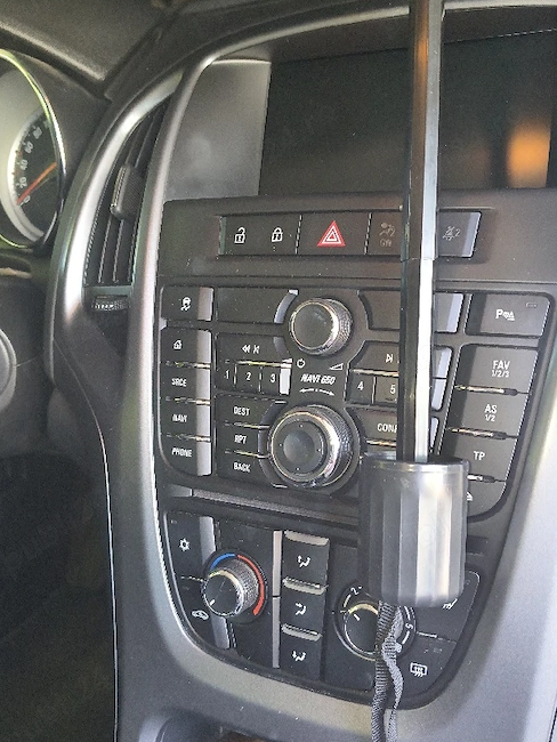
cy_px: 360
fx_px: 686
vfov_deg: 56.8
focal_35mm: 32
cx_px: 286
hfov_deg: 44.2
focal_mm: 4.81
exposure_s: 1/50
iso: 745
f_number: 1.8
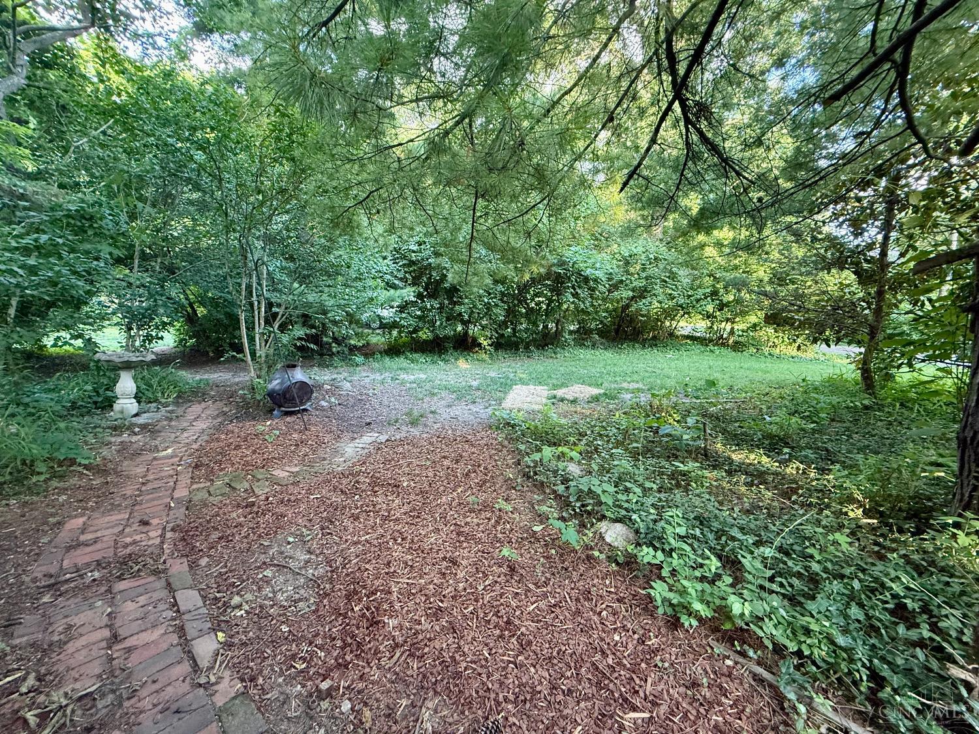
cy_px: 367
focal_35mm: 14
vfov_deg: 85.7
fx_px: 396
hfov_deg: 102.1
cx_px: 490
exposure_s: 1/88
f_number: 2.2
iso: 320
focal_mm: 2.22
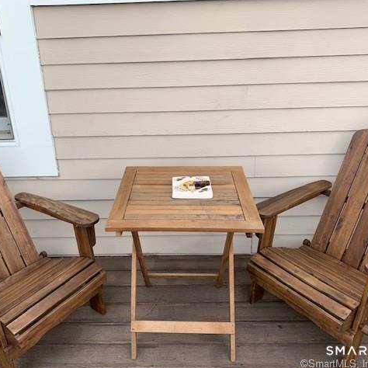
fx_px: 373
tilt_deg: -25.7
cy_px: 185
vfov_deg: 52.5
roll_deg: +2.6
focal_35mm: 31
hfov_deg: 52.4
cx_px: 164
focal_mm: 4.25
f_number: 1.8
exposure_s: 1/317
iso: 25
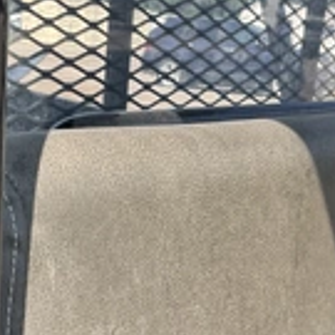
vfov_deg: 22.4
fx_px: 832
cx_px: 211
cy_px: 275
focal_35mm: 76
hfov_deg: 22.7
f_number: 1.8
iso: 25
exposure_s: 1/627
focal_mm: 3
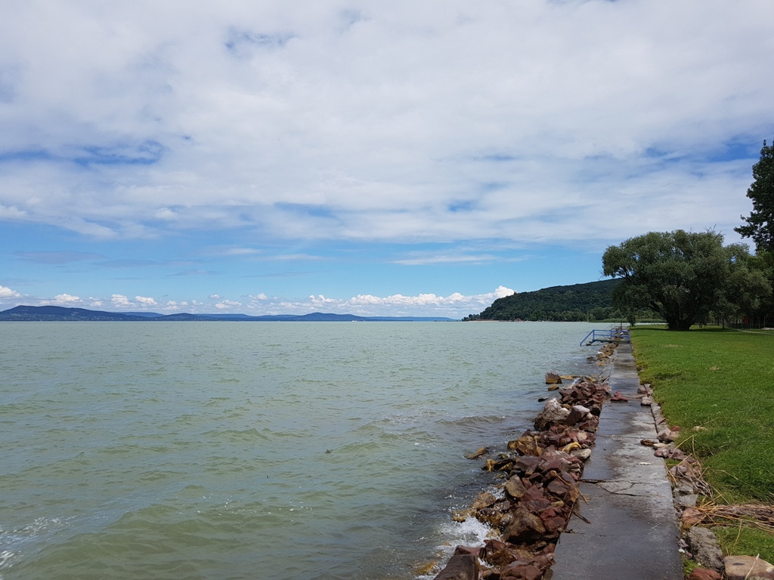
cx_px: 387
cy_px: 290
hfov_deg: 67.3
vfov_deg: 53.1
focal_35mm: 26
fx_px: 581
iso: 50
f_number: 1.7
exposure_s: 1/4400
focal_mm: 4.2
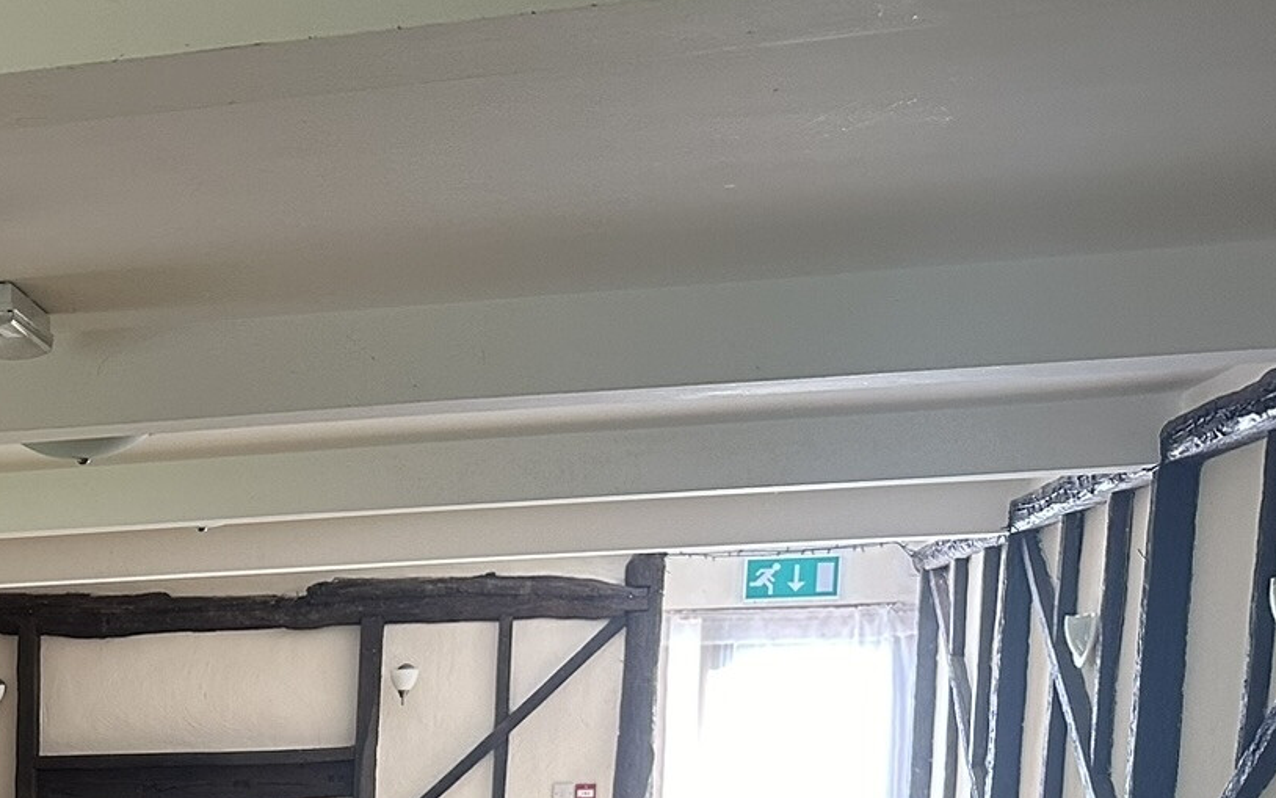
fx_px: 2226
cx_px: -230
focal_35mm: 64
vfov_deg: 18.5
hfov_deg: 28.2
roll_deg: +1.4
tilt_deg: -9.9
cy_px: 1118
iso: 250
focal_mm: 6.86
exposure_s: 1/85
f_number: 1.78
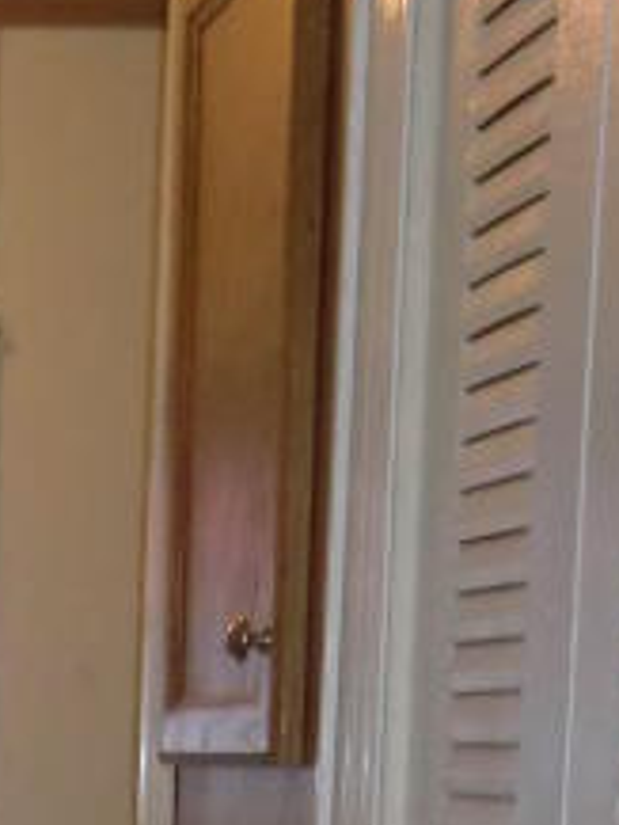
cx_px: -361
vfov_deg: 12.8
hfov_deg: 10.4
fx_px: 3263
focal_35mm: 137
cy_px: 1585
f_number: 3.5
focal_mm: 5.2
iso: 400
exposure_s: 1/60
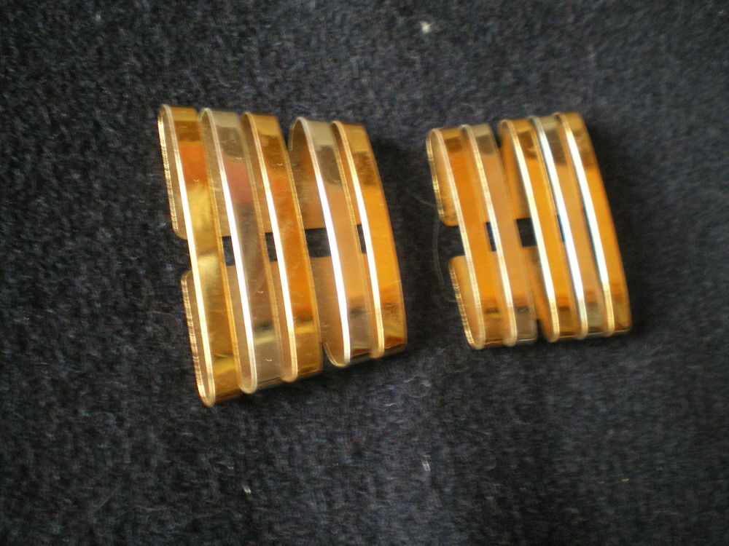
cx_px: 364
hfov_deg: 49.0
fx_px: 800
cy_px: 273
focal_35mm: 38
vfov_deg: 37.7
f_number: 3.1
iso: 400
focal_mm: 6.3
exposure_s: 1/8
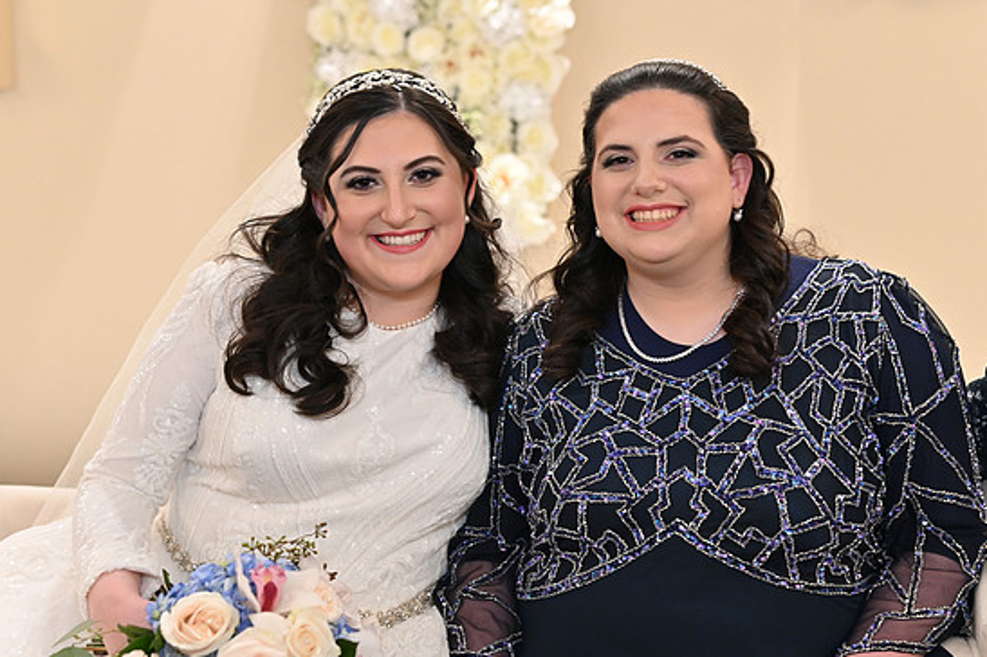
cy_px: 325
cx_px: 484
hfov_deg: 37.5
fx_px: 1452
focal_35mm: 53
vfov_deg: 25.5
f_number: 4
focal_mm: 50
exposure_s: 1/100
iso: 3200
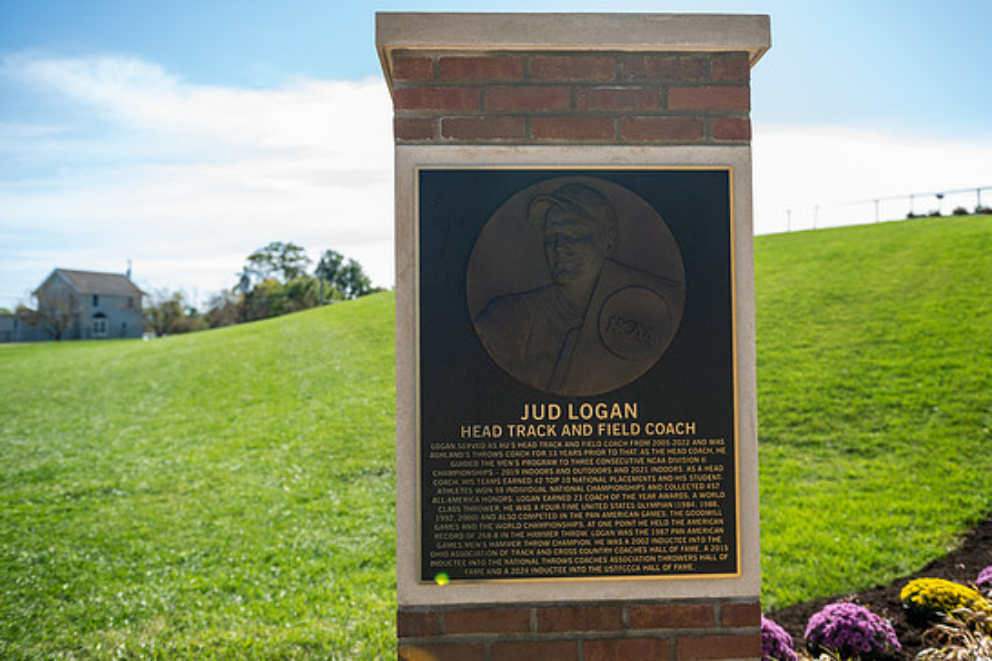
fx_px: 937
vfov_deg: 38.9
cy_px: 319
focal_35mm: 34
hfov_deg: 55.8
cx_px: 516
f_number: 3.5
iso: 40
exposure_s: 1/320
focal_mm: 32
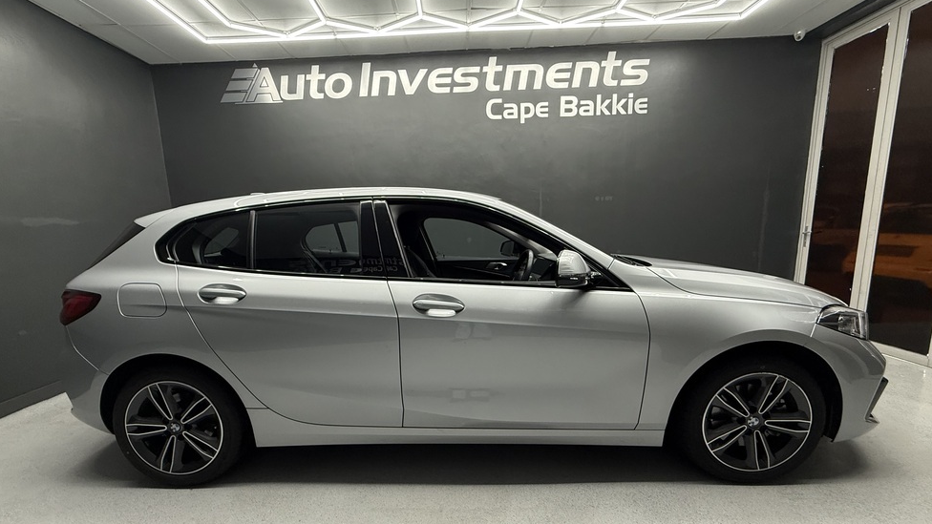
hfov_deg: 99.3
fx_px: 395
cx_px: 453
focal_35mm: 16
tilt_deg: -8.5
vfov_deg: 66.8
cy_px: 299
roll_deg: +1.3
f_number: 2.2
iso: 250
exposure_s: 1/100
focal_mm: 2.22
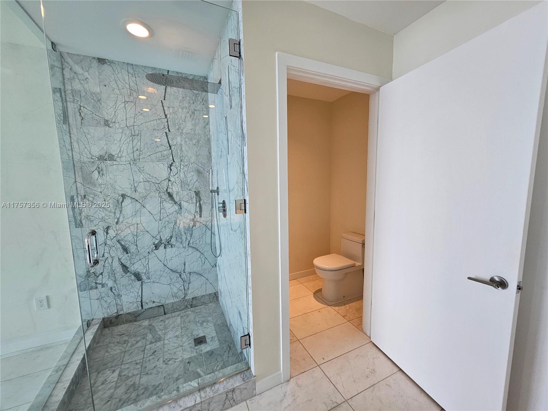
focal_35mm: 13
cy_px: 206
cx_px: 274
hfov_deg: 106.2
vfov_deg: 89.9
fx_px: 206
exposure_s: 1/60
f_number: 2.2
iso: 64
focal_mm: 1.74
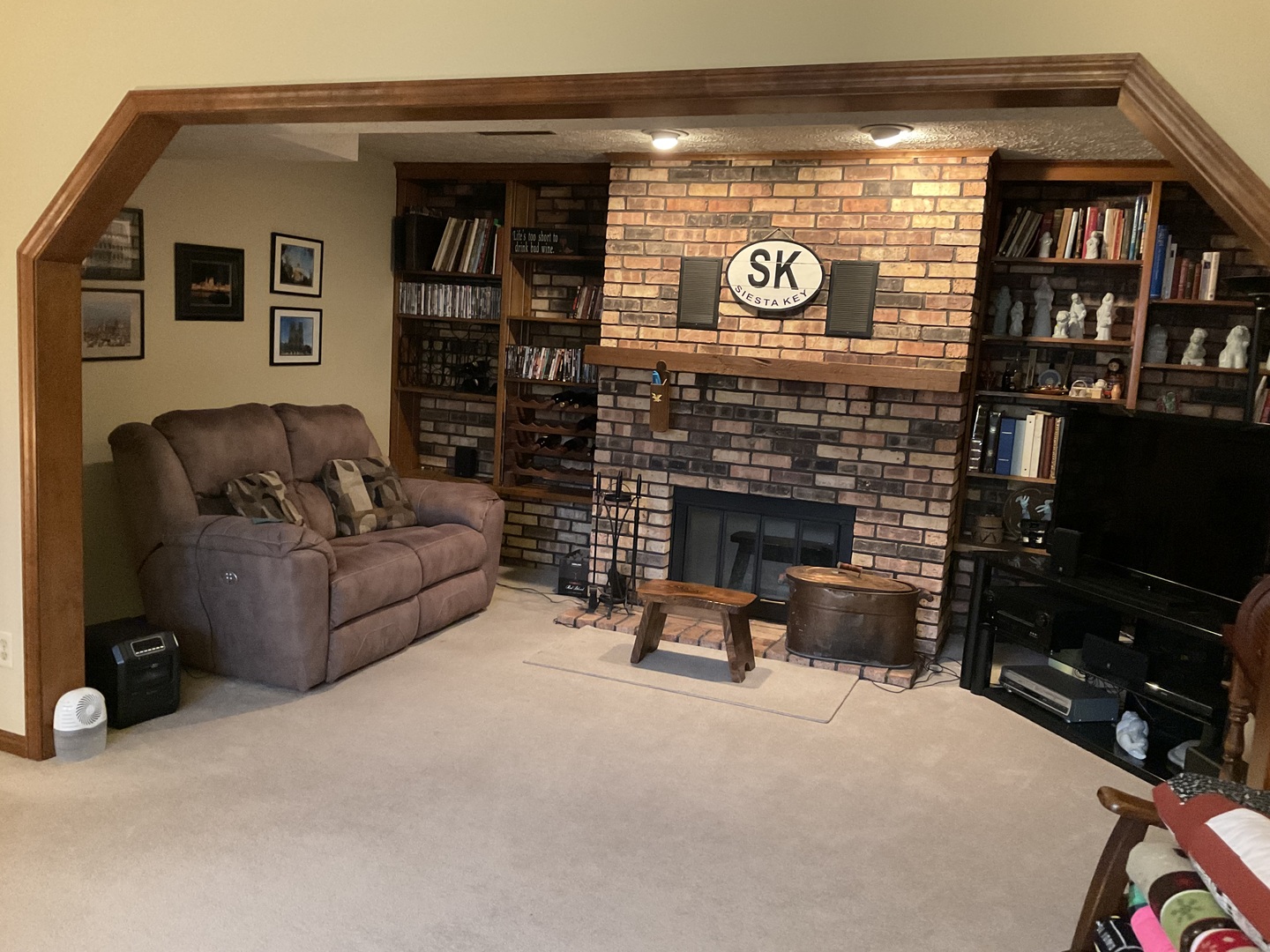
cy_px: 476
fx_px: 1064
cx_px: 635
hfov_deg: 61.7
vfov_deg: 48.2
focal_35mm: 29
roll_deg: -4.1
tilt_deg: -7.1
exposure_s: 1/30
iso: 500
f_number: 1.8
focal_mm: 3
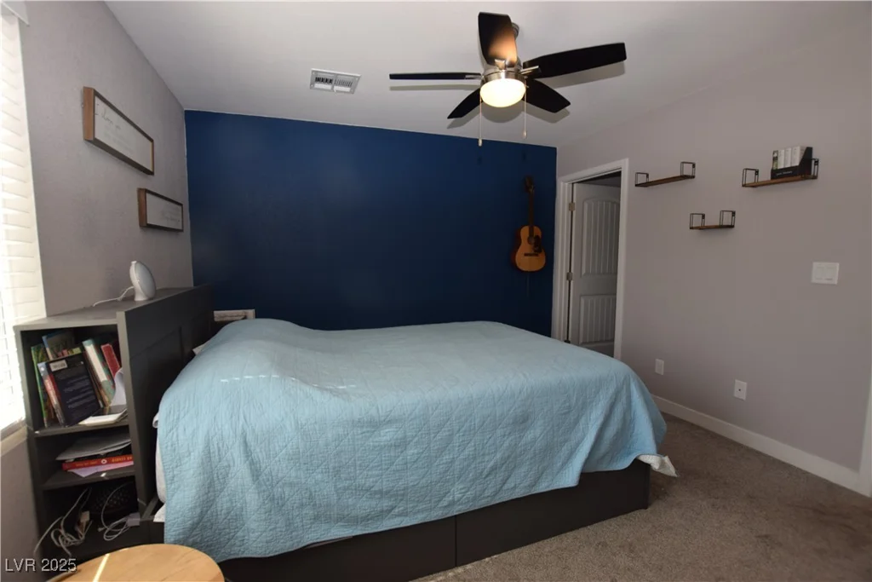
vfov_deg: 77.3
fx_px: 363
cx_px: 436
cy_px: 291
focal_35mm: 15
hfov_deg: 100.4
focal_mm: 10
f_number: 5.6
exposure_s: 1/125
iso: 320
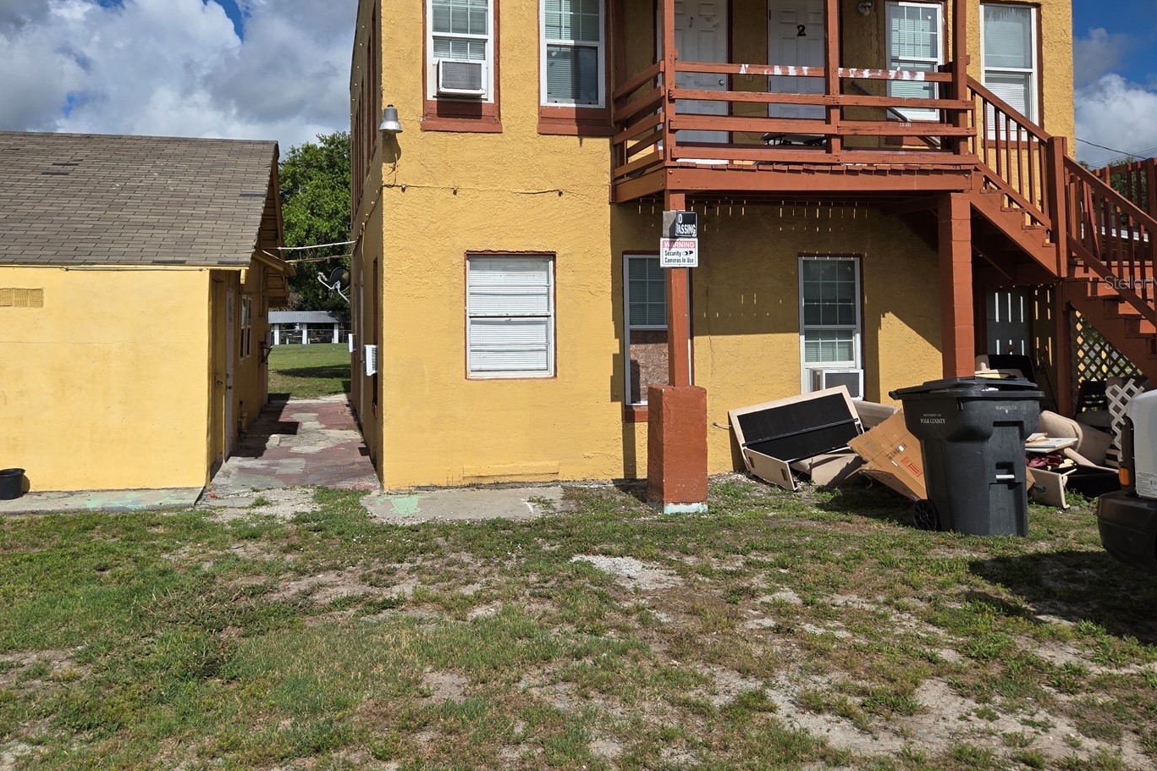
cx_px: 507
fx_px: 900
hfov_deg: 65.2
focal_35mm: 28
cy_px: 282
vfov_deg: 45.9
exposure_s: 1/3913
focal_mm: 5.4
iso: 25
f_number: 1.8
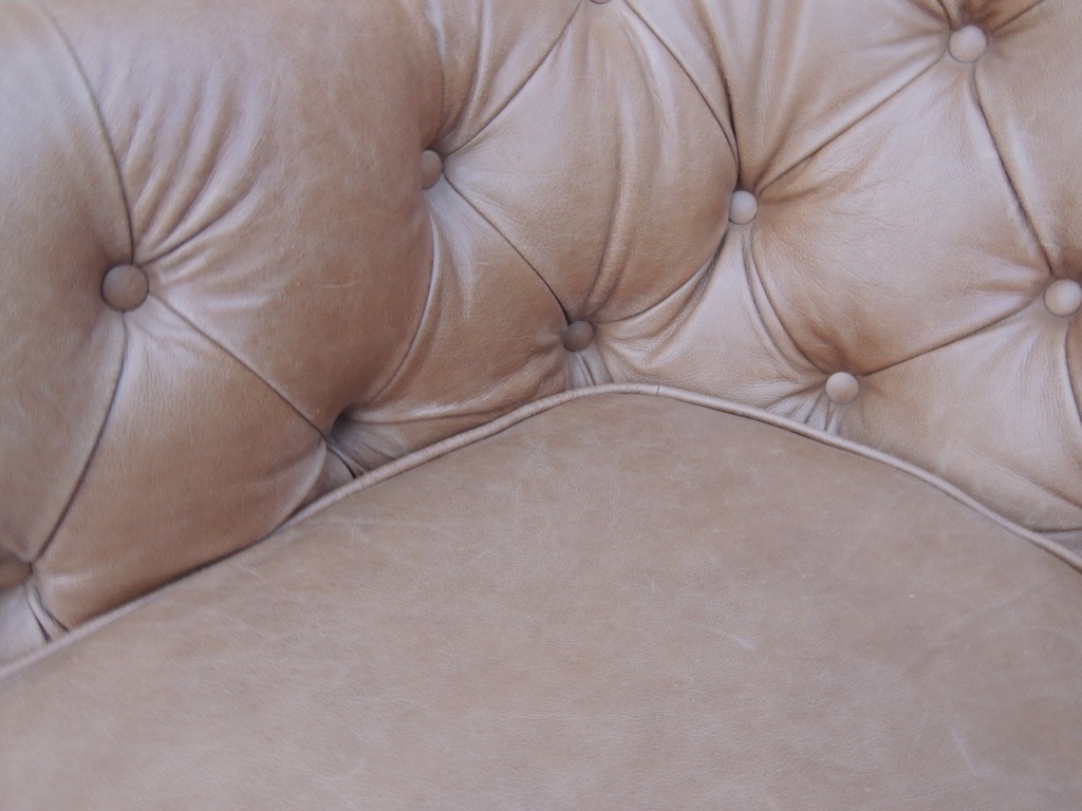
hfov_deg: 46.8
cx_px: 541
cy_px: 406
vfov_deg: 36.0
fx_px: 1250
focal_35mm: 40
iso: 450
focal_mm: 7.1
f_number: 3.3
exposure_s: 1/13
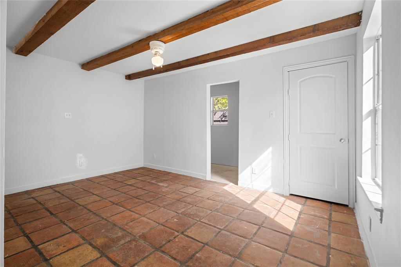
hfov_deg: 96.8
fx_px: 178
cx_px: 200
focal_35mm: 16
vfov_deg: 73.7
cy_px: 134
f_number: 7.1
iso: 800
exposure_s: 1/15
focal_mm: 16
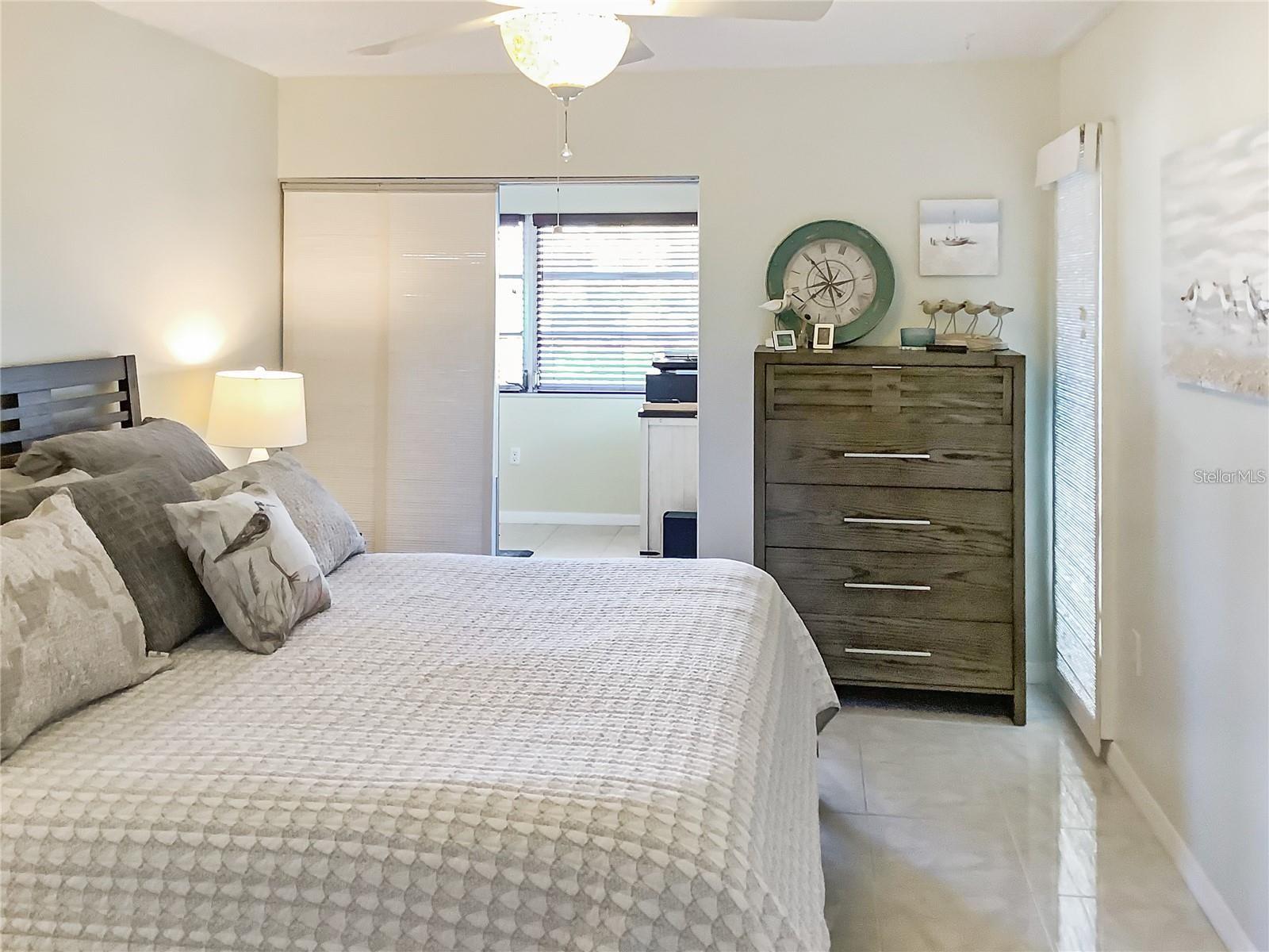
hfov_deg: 58.4
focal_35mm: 31
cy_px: 476
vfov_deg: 45.4
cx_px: 634
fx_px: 1136
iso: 200
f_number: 2.4
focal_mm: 3.3
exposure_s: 1/60
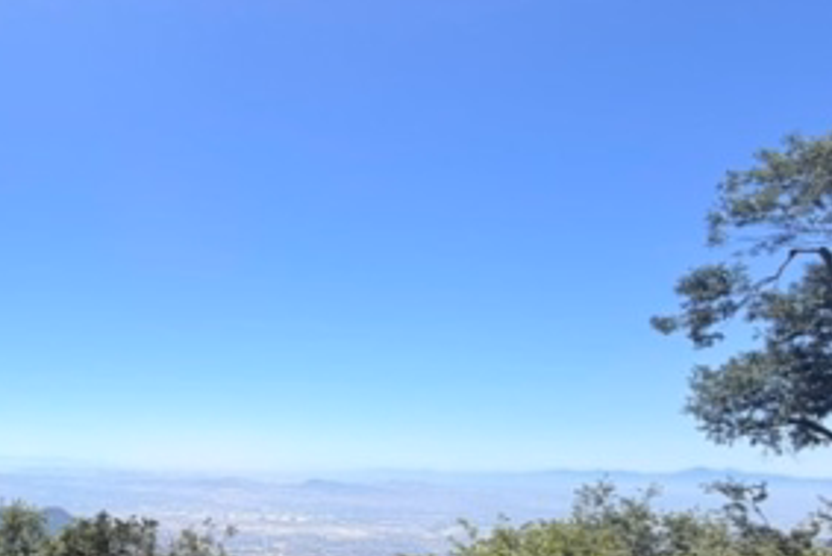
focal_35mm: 30
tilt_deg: +7.9
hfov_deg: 52.5
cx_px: 50
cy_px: 368
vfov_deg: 43.1
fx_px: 694
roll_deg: -1.1
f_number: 2.2
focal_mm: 2.22
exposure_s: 1/985
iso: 20
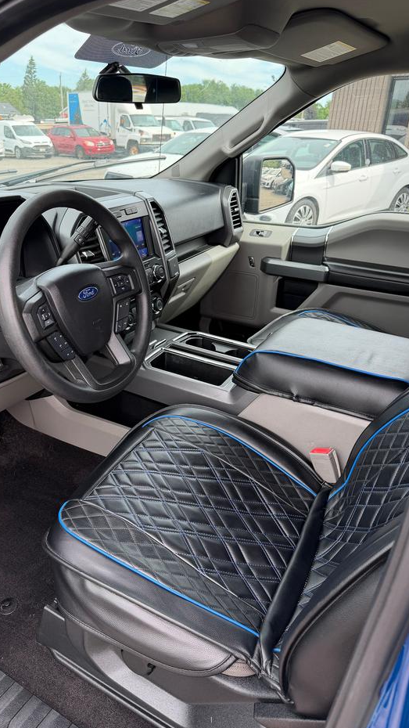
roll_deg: -2.3
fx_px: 521
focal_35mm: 27
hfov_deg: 42.5
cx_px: 148
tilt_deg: -24.3
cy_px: 358
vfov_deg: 69.9
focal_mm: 6.76
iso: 80
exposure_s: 1/365
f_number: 1.78
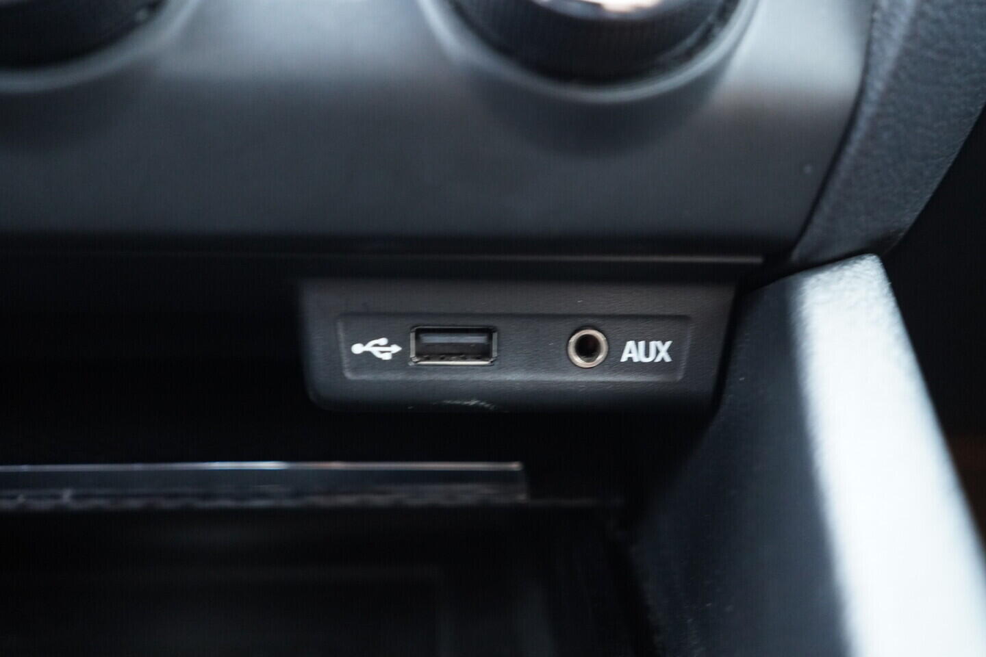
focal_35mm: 36
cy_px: 328
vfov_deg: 36.9
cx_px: 493
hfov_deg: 53.1
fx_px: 986
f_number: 2.8
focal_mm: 24
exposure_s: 1/40
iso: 2500
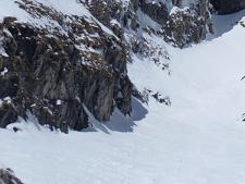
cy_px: -11
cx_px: 330
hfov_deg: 7.8
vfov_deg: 5.9
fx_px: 1785
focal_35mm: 252
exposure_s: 1/160
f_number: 14
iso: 80
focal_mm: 12.7
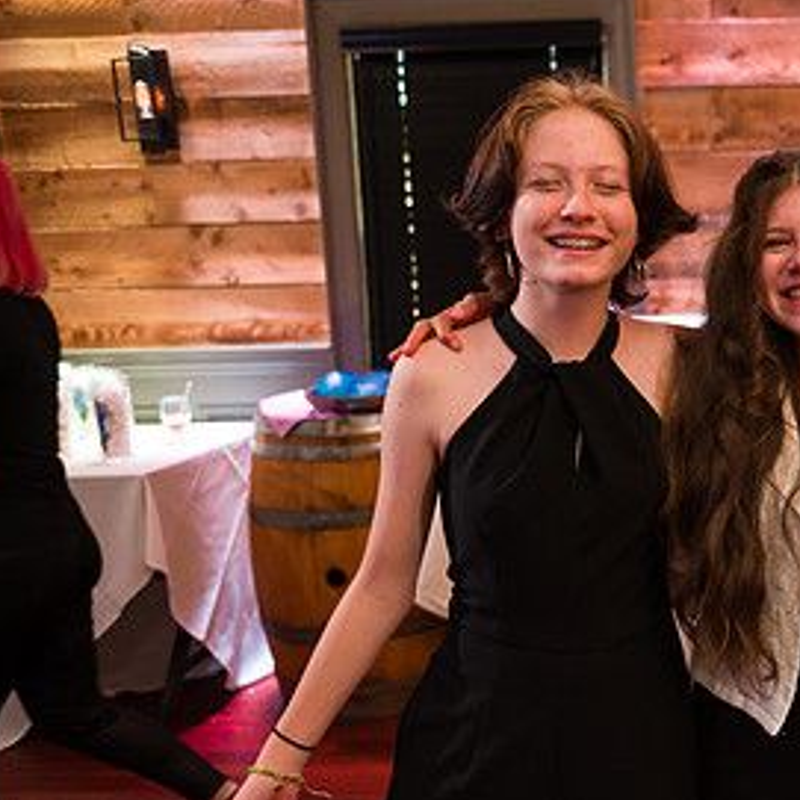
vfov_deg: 34.7
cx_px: 830
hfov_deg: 31.6
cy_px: 399
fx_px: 1281
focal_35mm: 49
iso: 1250
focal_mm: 27
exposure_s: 1/125
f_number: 3.2
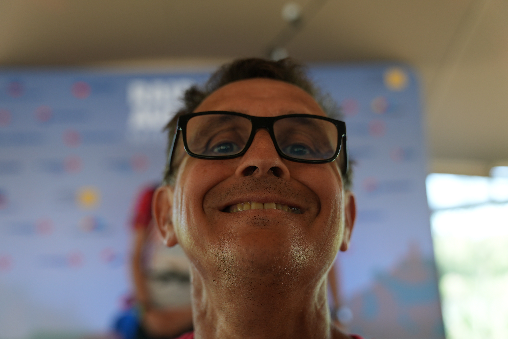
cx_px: 254
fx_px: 551
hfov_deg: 49.5
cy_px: 170
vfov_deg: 34.3
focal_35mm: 39
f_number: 2.8
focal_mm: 39
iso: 320
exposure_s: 1/250
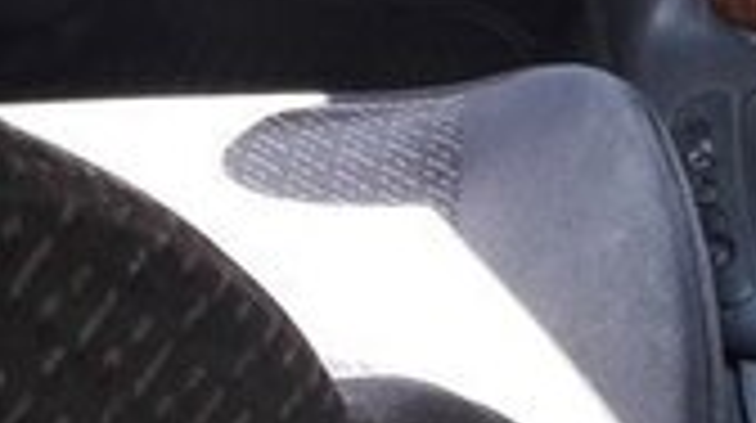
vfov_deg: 9.5
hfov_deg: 17.3
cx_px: 832
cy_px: -362
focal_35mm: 120
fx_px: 2402
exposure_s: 1/50
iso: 50
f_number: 1.9
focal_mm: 3.7
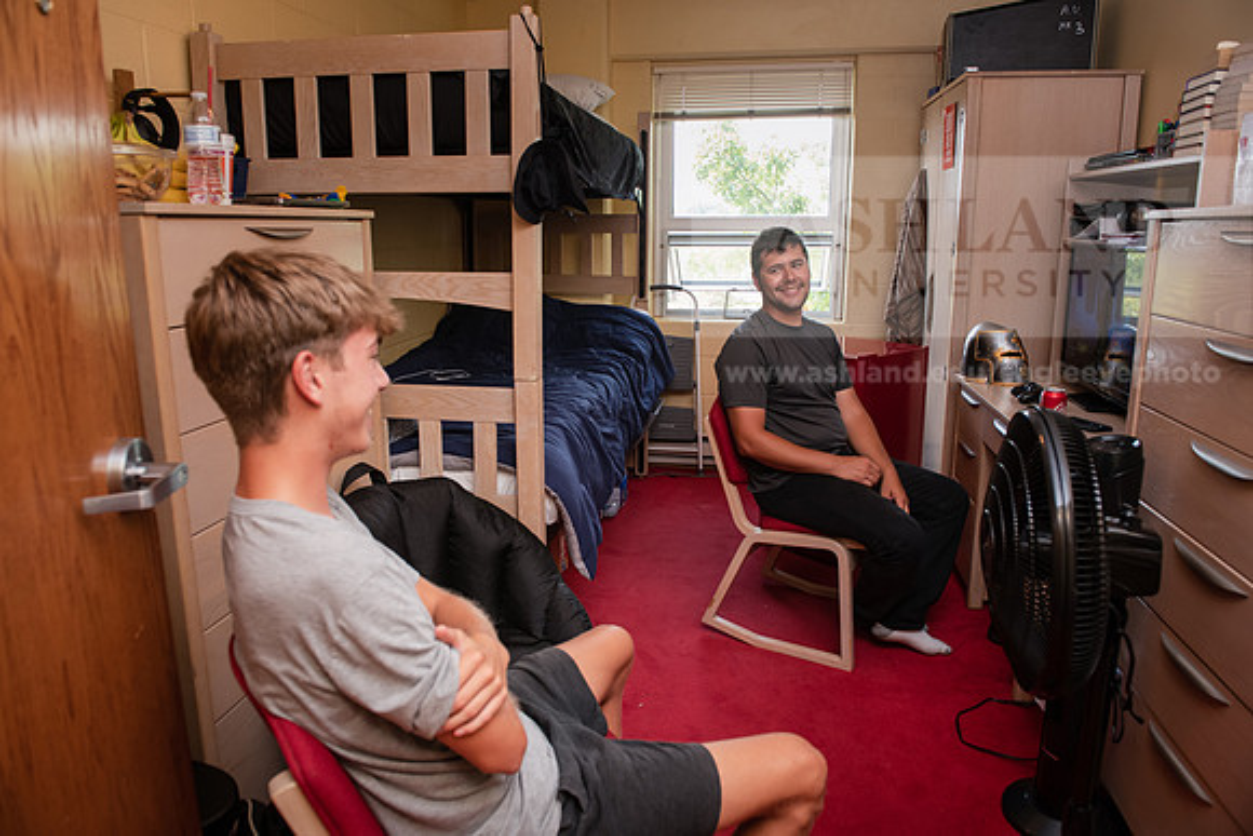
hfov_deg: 73.7
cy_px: 418
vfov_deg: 53.2
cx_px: 626
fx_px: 835
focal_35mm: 24
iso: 1000
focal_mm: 24
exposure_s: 1/160
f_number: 5
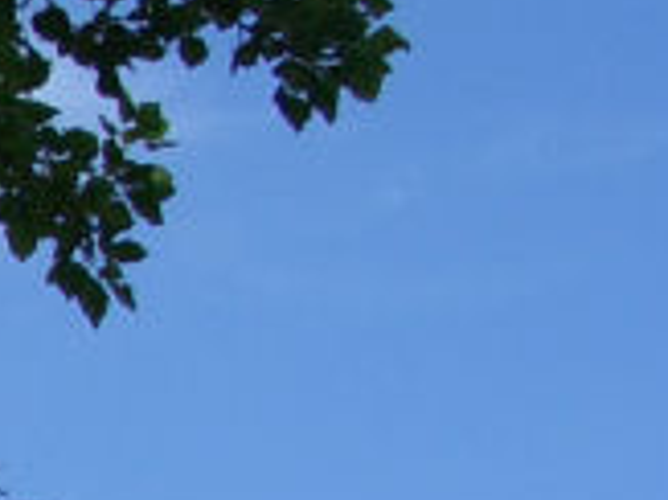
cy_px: 1082
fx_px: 3992
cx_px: -1377
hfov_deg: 8.1
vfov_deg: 6.9
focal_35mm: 207
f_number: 4.5
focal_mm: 7.1
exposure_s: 1/500
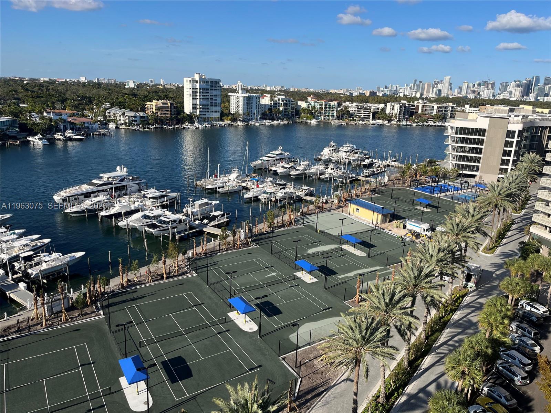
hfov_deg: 67.3
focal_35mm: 26
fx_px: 414
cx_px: 276
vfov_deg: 53.1
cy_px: 206
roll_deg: -2.4
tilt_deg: -16.2
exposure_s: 1/3623
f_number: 1.6
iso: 50
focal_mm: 5.1
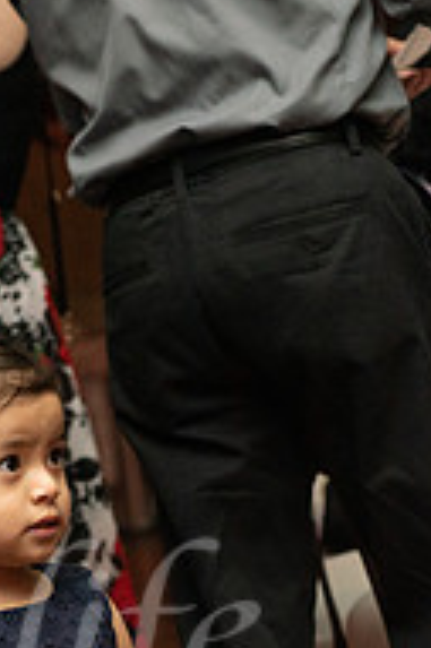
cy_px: 682
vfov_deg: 12.3
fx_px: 2968
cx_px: 81
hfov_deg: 8.3
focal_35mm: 165
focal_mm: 70
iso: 3200
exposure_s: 1/100
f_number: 4
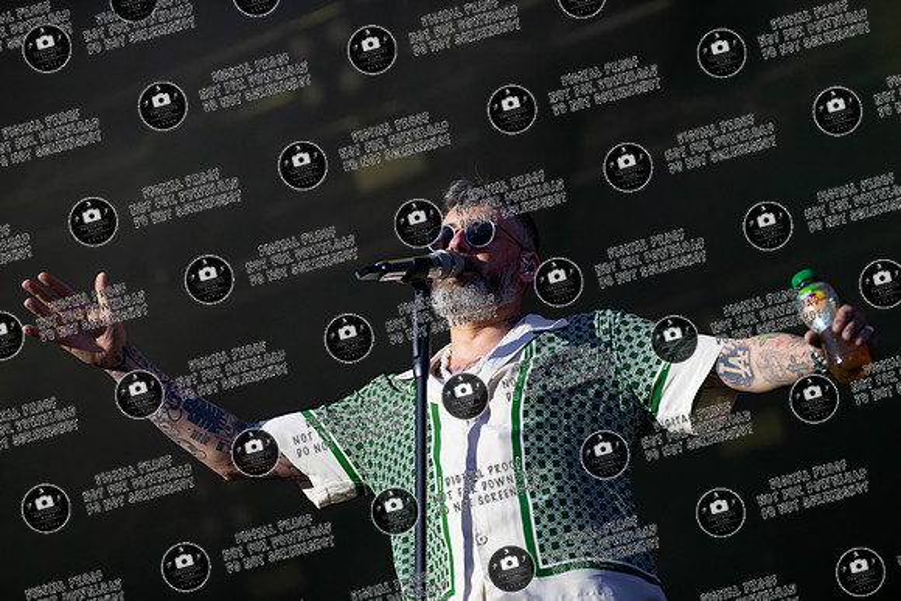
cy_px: 300
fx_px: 3379
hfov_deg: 15.2
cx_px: 450
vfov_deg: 10.2
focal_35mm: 135
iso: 3200
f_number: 3.2
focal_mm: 135
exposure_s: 1/500
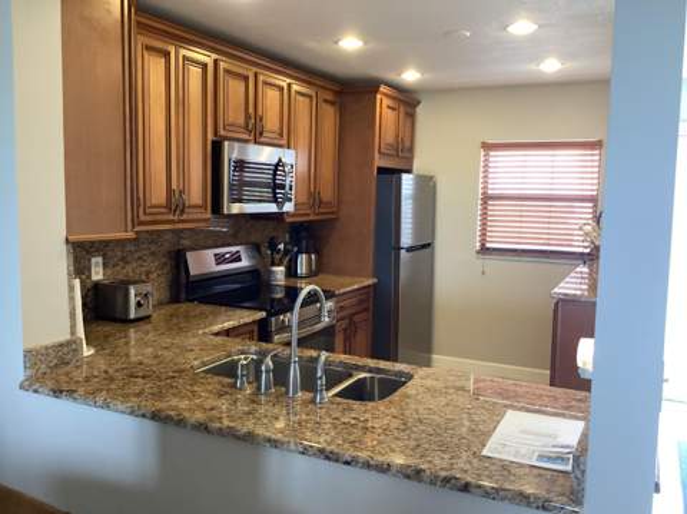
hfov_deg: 58.4
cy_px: 257
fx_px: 615
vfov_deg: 45.4
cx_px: 344
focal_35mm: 31
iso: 200
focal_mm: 3.3
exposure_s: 1/60
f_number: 2.4
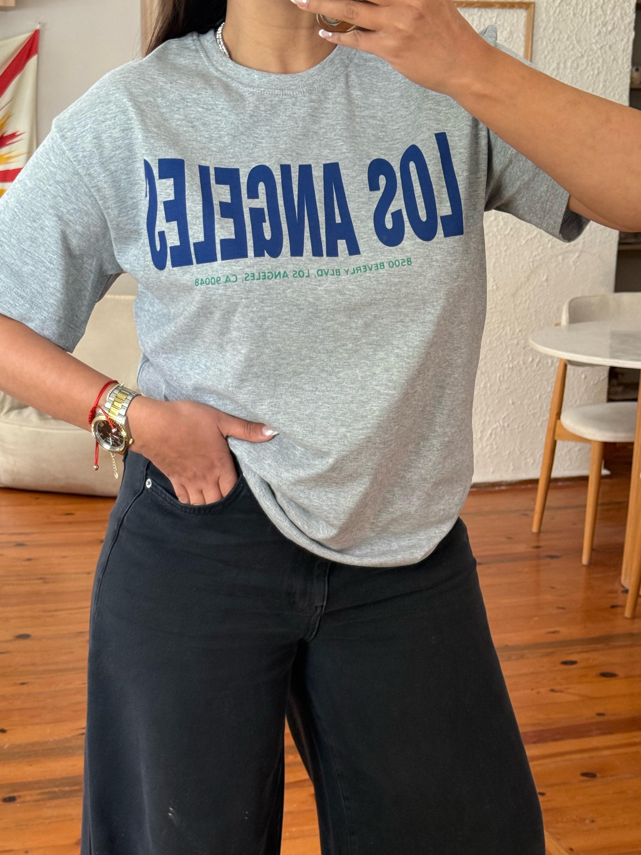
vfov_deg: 33.7
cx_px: 304
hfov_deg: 25.7
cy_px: 495
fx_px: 1407
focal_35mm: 57
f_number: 1.78
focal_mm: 6.76
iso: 160
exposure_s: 1/60
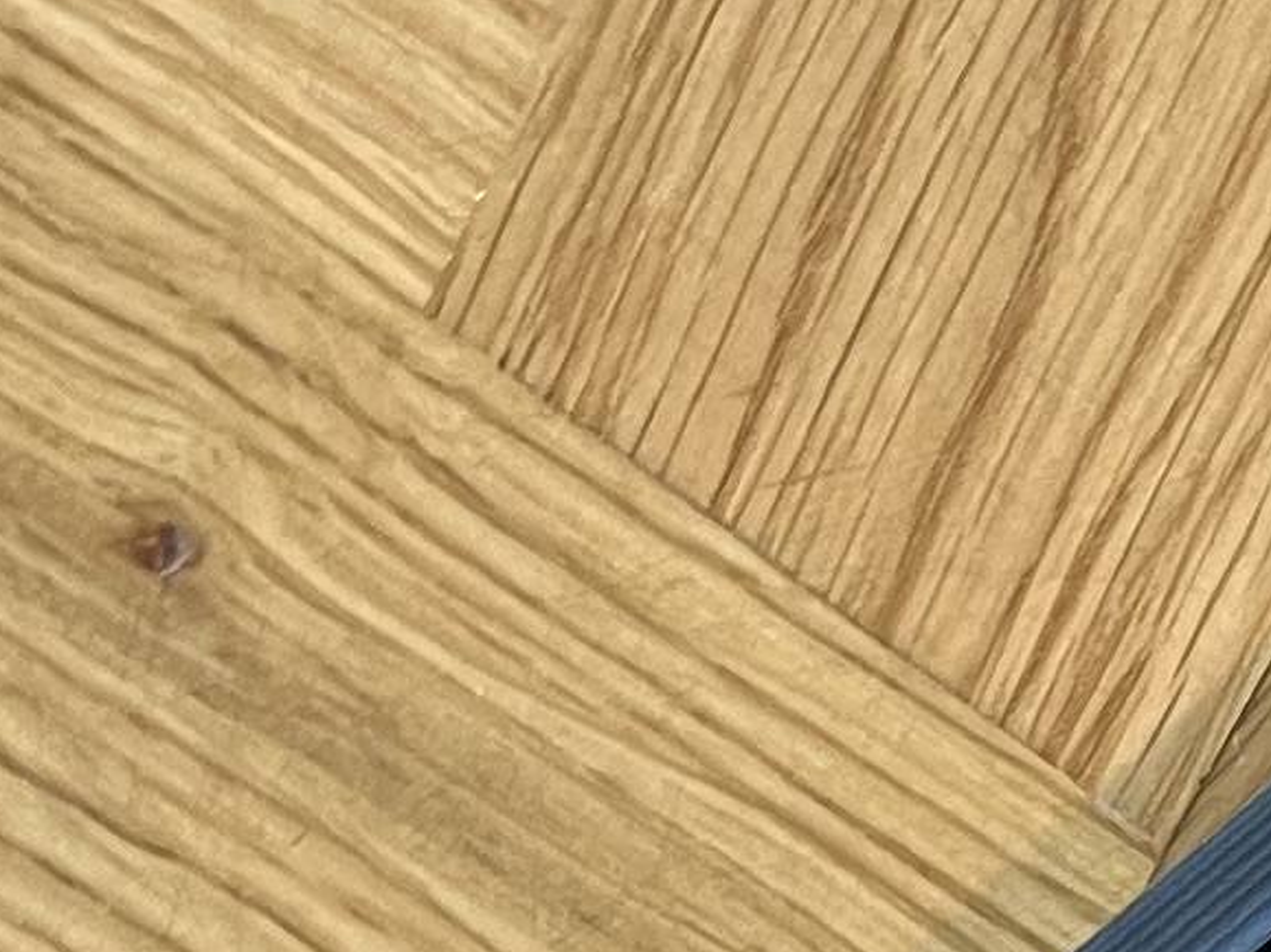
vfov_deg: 8.0
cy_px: 1485
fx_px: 6644
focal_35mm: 181
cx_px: 1319
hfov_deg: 10.8
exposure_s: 1/60
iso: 160
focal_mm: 5.7
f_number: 1.5
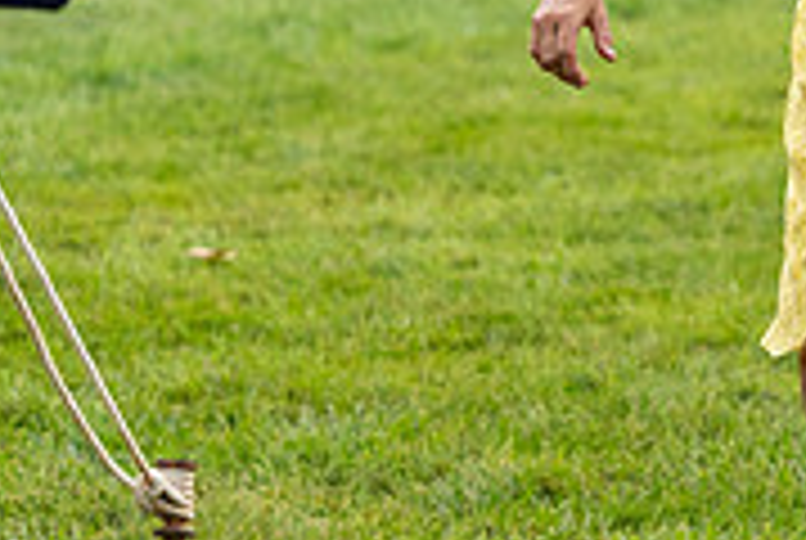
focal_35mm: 304
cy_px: -74
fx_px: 6817
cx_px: 1256
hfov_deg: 6.7
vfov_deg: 4.5
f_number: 3.2
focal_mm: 94
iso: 1000
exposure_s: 1/1000
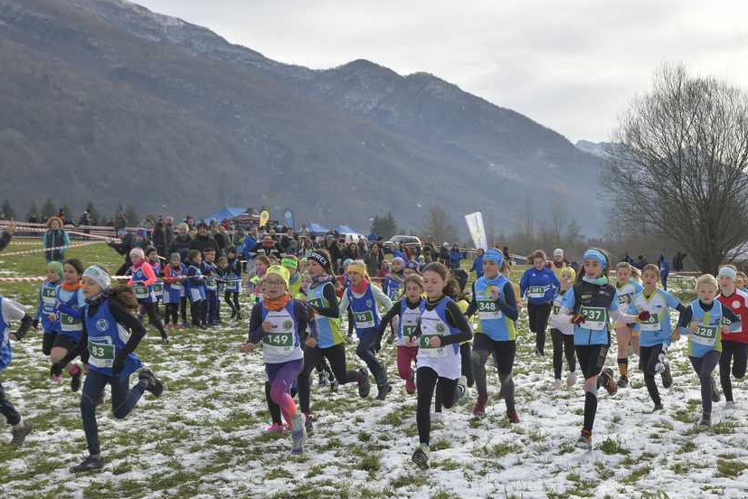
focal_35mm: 52
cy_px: 297
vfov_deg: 26.0
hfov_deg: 38.1
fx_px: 1081
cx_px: 437
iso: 400
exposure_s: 1/640
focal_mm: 42
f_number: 6.3
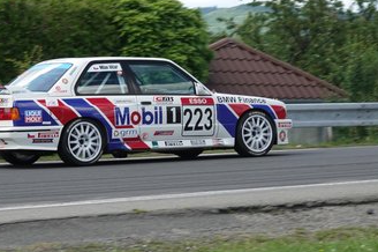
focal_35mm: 180
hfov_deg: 11.4
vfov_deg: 7.6
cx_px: 136
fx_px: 1888
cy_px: 142
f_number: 4
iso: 250
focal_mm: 47.94
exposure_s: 1/800
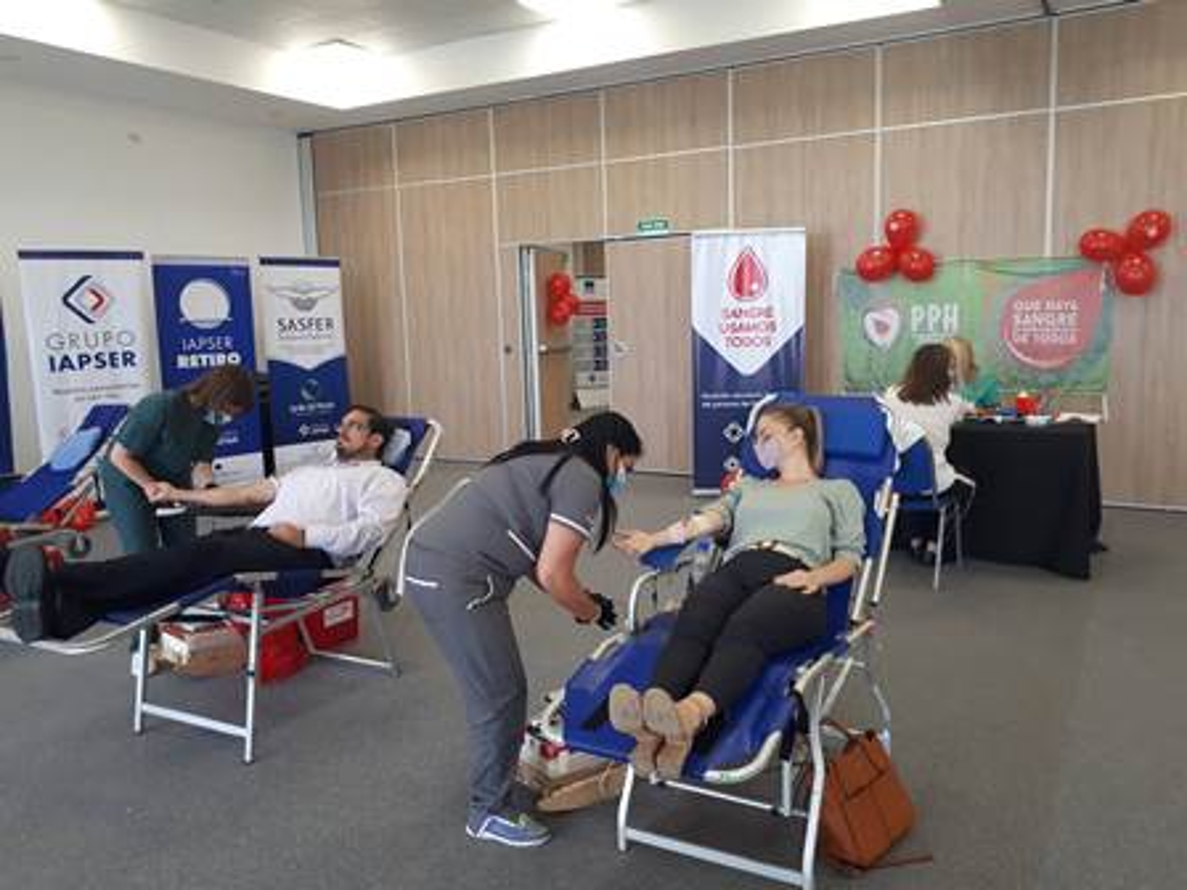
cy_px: 445
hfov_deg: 65.3
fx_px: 926
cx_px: 594
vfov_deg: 51.4
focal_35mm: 27
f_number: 1.9
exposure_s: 1/33
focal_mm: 3.6
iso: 80
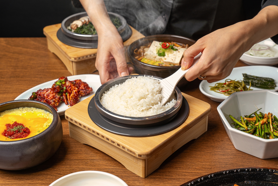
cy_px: 93
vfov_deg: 22.3
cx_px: 139
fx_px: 471
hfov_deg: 32.9
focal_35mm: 61
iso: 100
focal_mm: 61
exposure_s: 1/125
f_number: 7.1
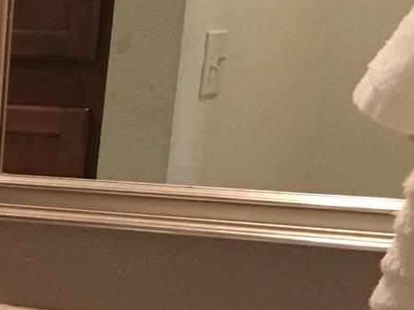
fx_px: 1578
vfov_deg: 10.8
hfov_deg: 13.1
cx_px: -393
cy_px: 484
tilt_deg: -18.8
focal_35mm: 132
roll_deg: +1.2
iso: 125
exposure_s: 1/30
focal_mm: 4.15
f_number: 2.2
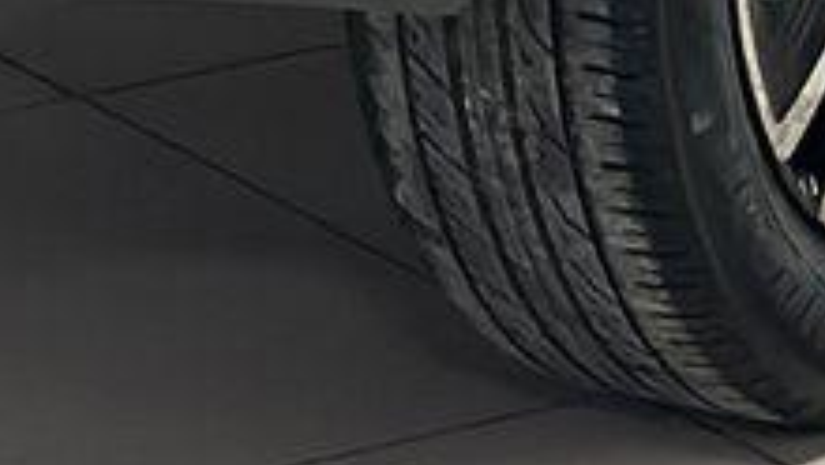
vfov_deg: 3.4
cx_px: 266
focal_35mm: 342
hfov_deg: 6.3
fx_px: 7485
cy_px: -1226
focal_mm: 6.86
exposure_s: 1/100
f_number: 1.78
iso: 160
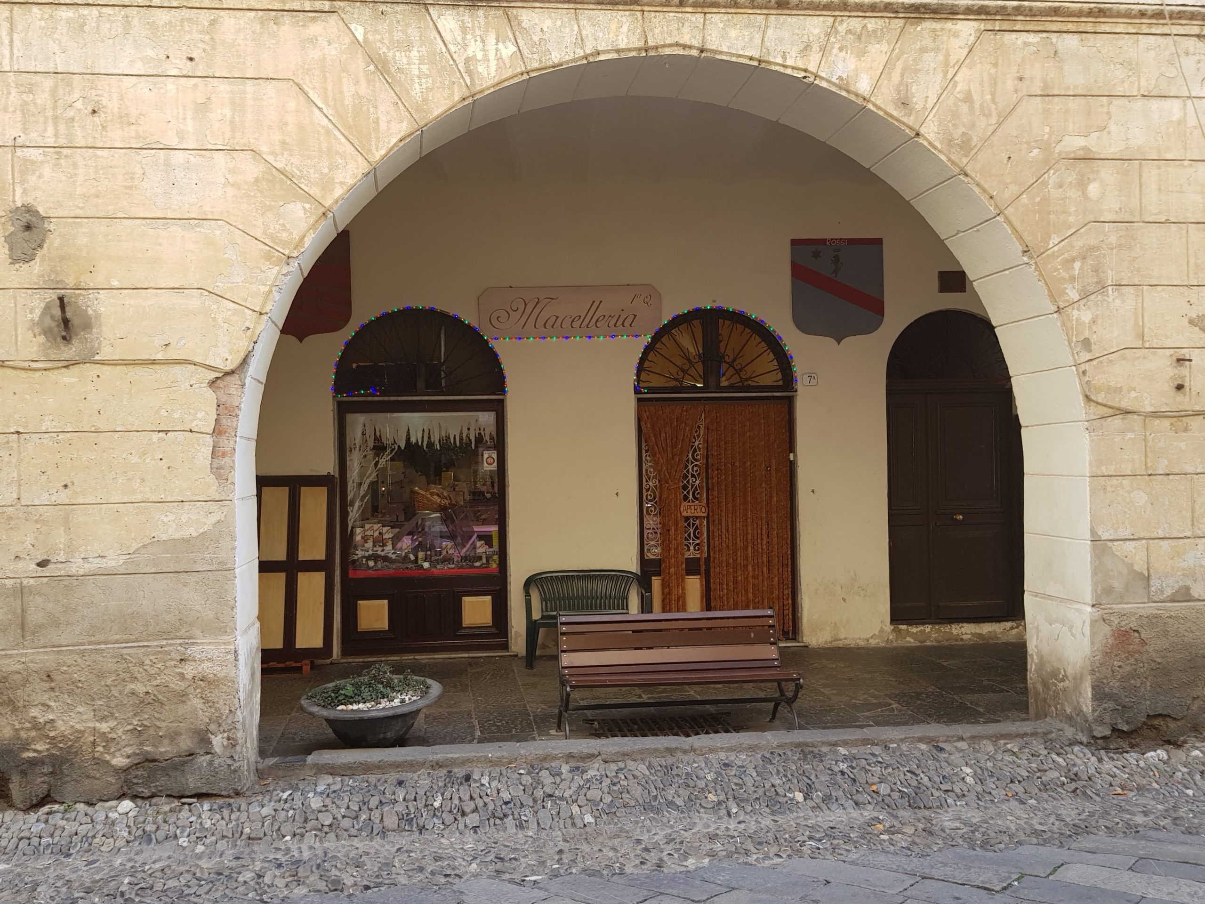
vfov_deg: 53.1
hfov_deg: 67.3
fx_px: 905
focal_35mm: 26
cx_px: 602
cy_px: 452
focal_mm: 4.2
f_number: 1.7
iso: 40
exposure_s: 1/109
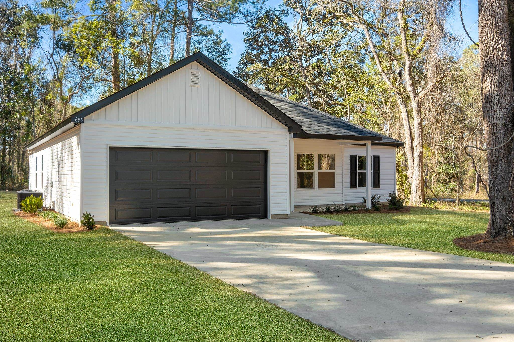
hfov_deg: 53.1
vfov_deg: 36.9
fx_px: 514
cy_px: 171
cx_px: 257
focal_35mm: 36
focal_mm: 24
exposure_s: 1/125
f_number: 8
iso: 250
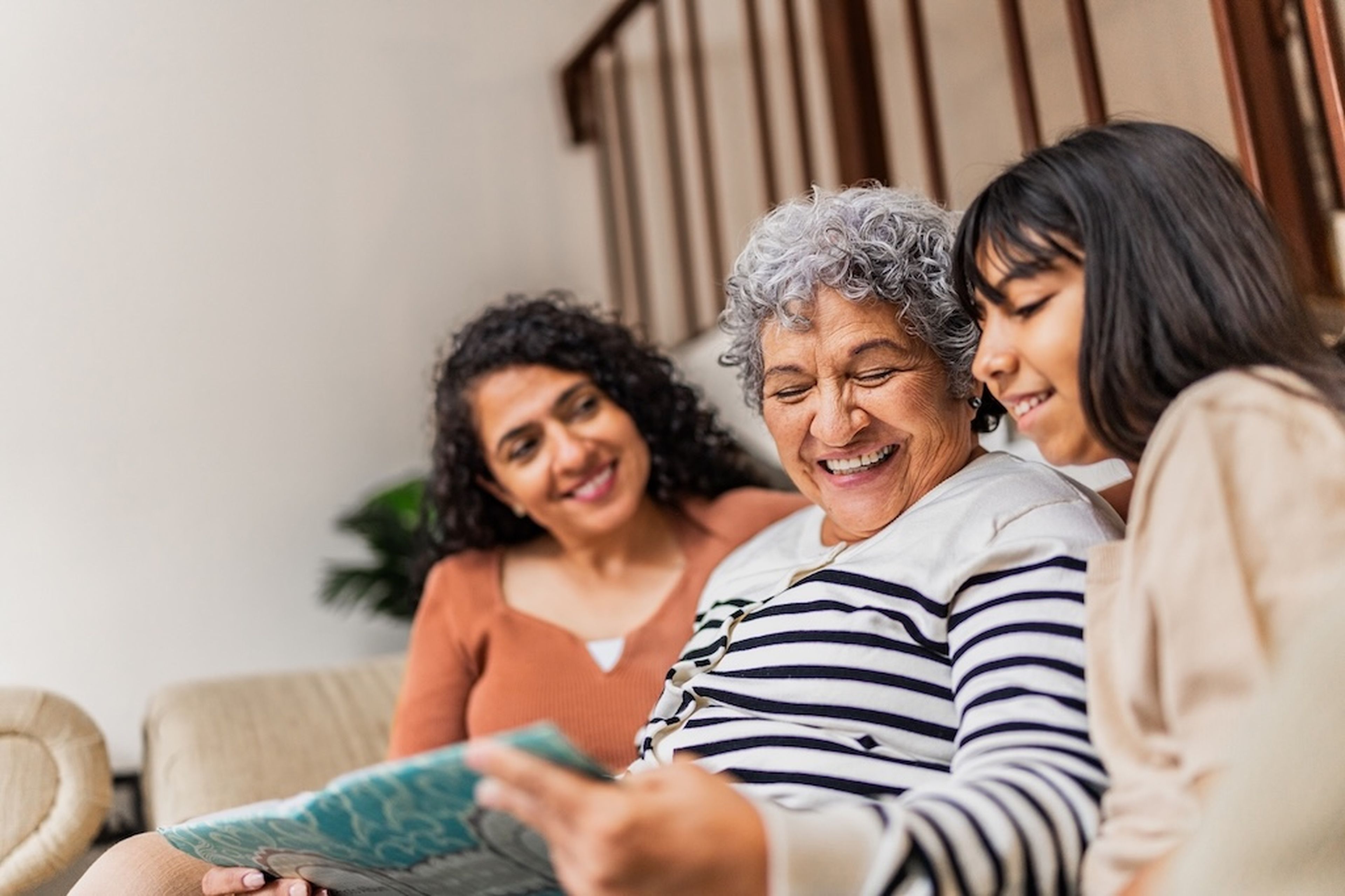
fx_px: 1307
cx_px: 672
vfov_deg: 37.8
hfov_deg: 54.4
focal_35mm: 35
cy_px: 448
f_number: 1.2
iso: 1250
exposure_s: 1/320
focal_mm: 35
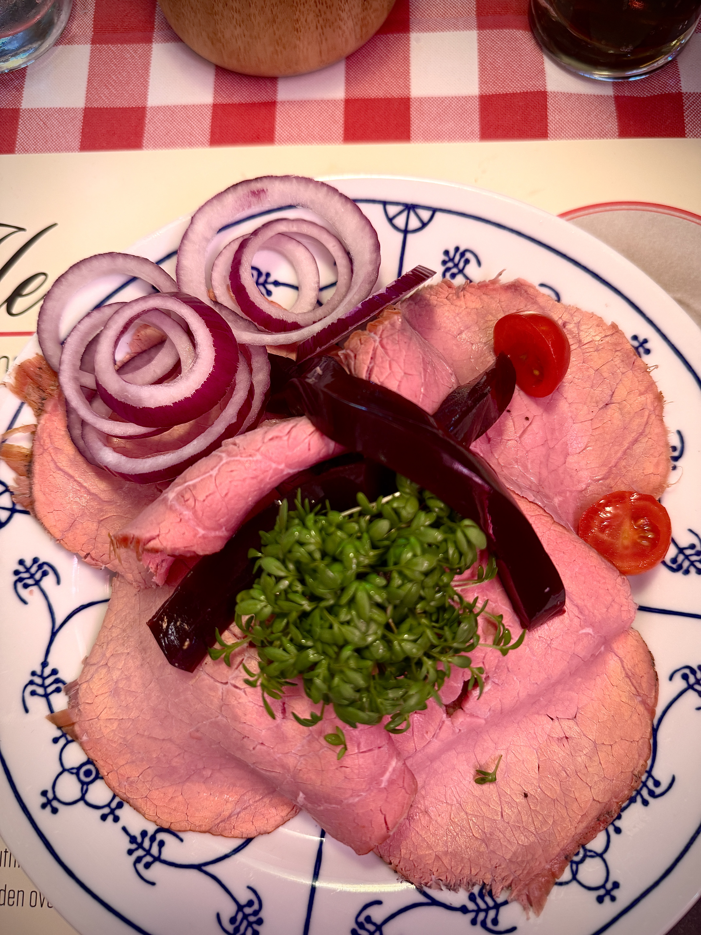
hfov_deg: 56.8
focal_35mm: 24
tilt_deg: -78.9
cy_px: 468
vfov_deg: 71.6
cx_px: 350
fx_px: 648
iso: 160
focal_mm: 6.76
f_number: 1.78
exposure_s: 1/100
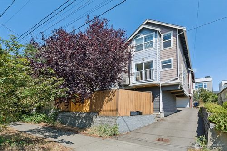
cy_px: 76
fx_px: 95
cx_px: 114
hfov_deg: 100.4
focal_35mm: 15
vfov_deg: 77.3
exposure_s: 1/100
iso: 100
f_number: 9
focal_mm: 10
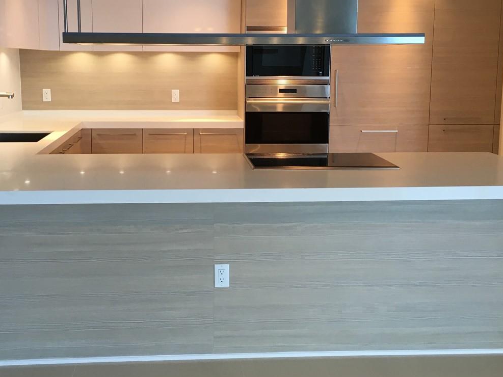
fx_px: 683
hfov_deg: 40.4
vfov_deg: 30.8
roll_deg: +0.1
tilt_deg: -7.7
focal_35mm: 47
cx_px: 220
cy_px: 159
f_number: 2.2
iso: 25
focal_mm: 4.15
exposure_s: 1/30
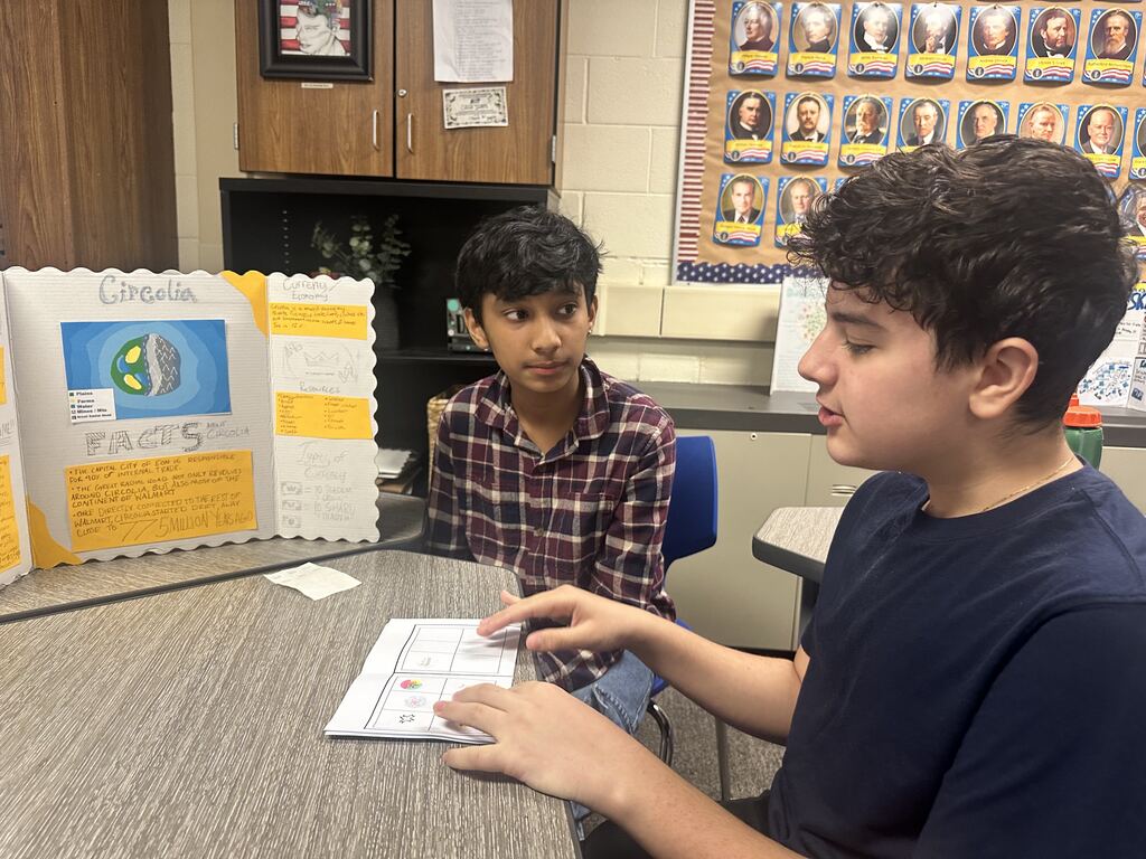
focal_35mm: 24
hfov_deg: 71.6
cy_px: 430
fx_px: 795
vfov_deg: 56.8
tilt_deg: -11.0
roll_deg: -1.7
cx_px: 573
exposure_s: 1/60
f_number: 1.78
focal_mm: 6.86
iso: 320
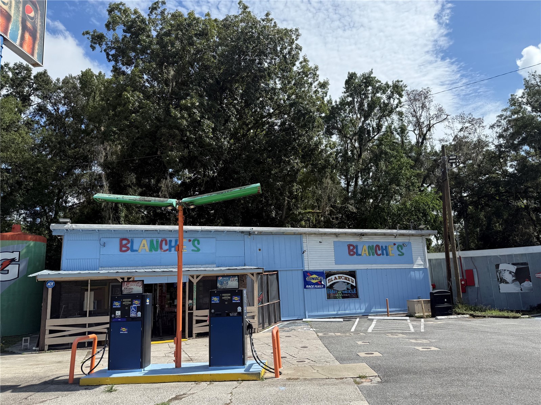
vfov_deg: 56.8
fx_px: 375
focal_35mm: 24
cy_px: 202
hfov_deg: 71.6
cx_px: 270
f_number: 1.78
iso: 100
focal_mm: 6.76
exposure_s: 1/5319
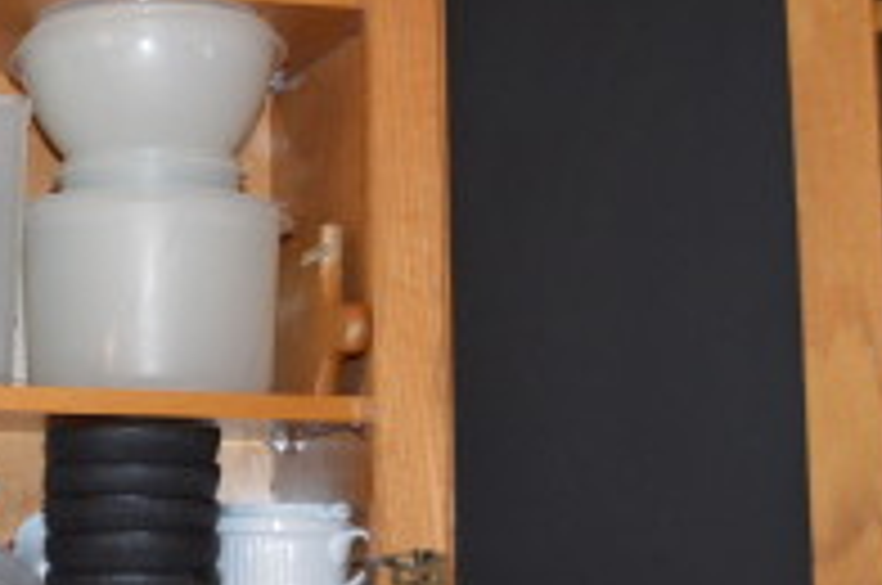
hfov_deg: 22.6
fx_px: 2055
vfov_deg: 16.2
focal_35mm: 84
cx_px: -130
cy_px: 230
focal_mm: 22
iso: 1400
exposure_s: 1/60
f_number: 3.8
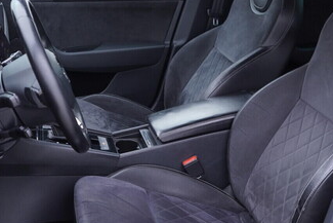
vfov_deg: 22.3
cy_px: 112
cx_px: 175
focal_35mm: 61
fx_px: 564
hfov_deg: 32.9
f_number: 2.8
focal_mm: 24
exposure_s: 1/40
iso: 200
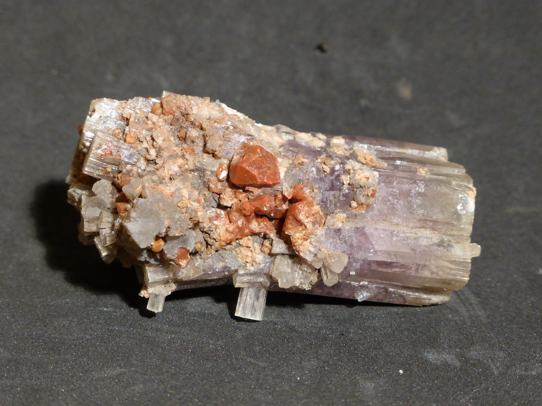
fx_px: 1159
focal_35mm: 74
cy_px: 203
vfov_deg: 19.9
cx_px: 271
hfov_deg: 26.3
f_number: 5
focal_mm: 12.5
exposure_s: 1/15
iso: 400
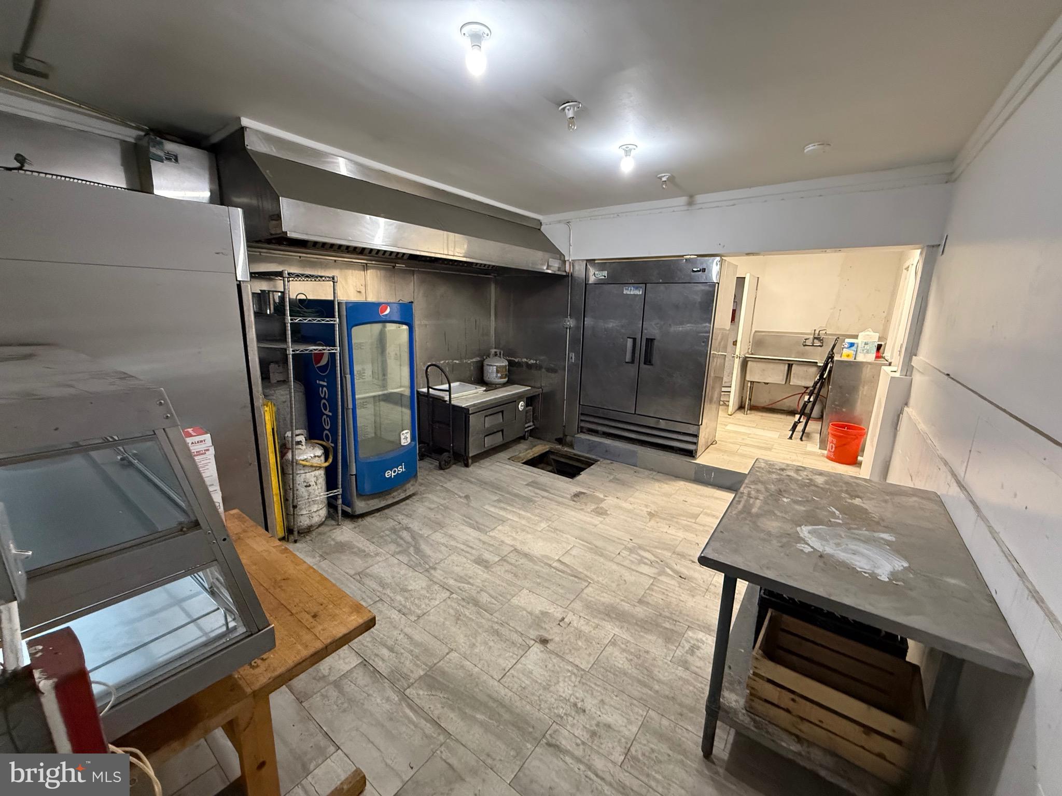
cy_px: 398
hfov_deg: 102.1
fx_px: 430
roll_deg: -1.7
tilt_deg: -13.7
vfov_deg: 85.7
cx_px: 531
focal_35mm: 14
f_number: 2.2
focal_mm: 2.22
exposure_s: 1/60
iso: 640
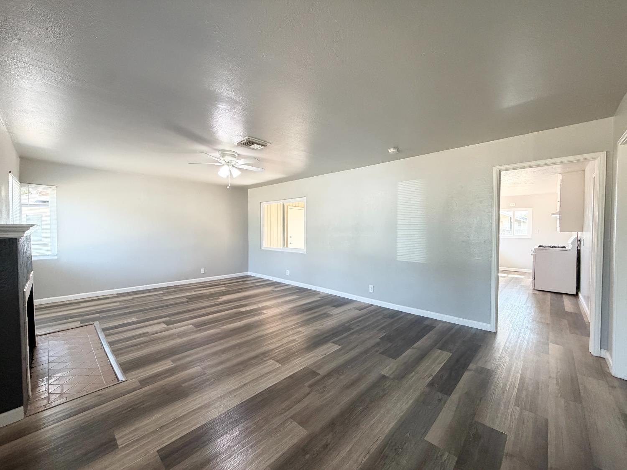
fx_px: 254
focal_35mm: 14
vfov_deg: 85.7
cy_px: 235
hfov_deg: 102.1
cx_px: 314
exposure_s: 1/120
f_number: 2.2
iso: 250
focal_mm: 2.22
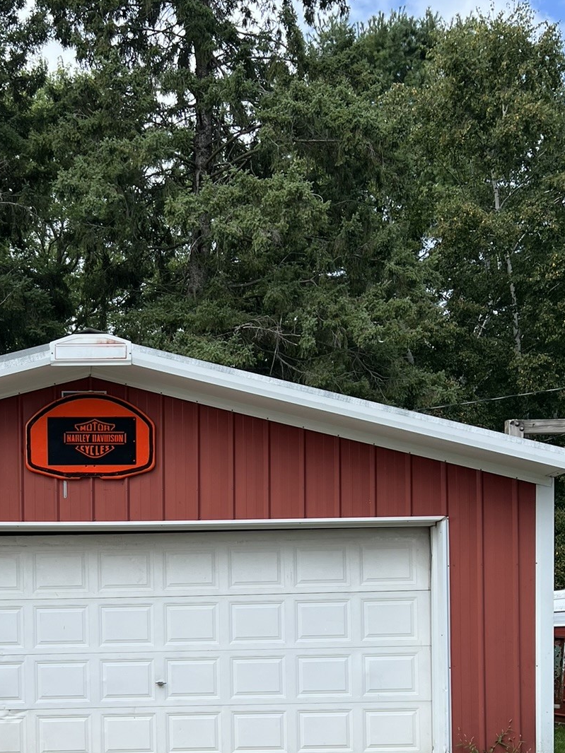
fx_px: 1088
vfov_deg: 36.1
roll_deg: +0.8
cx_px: 105
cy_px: 660
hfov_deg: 28.4
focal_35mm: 50
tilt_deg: -0.5
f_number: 1.5
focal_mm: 5.7
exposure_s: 1/1838
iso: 50
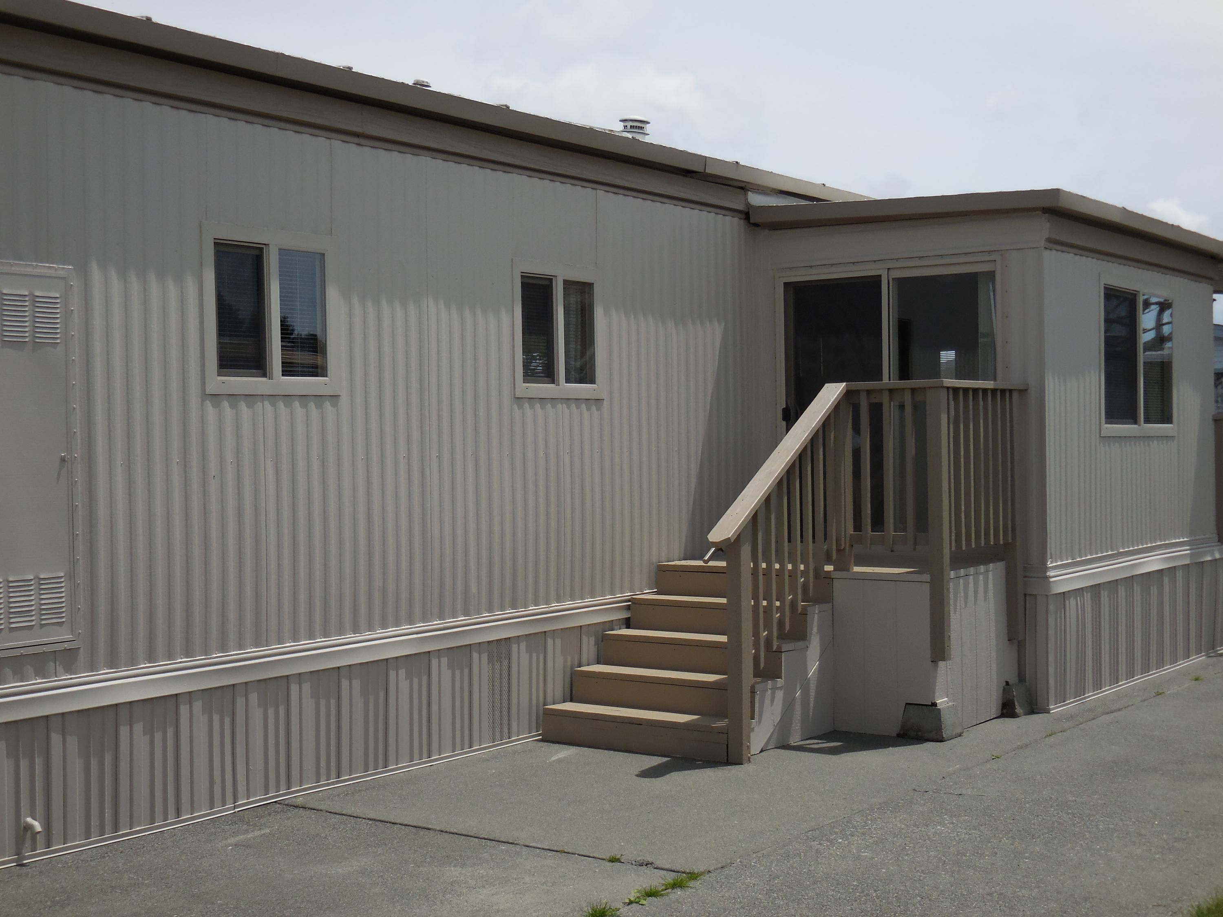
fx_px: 1590
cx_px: 612
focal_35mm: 45
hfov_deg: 42.1
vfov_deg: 32.2
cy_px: 458
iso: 125
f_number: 4.2
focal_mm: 8.1
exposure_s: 1/1600
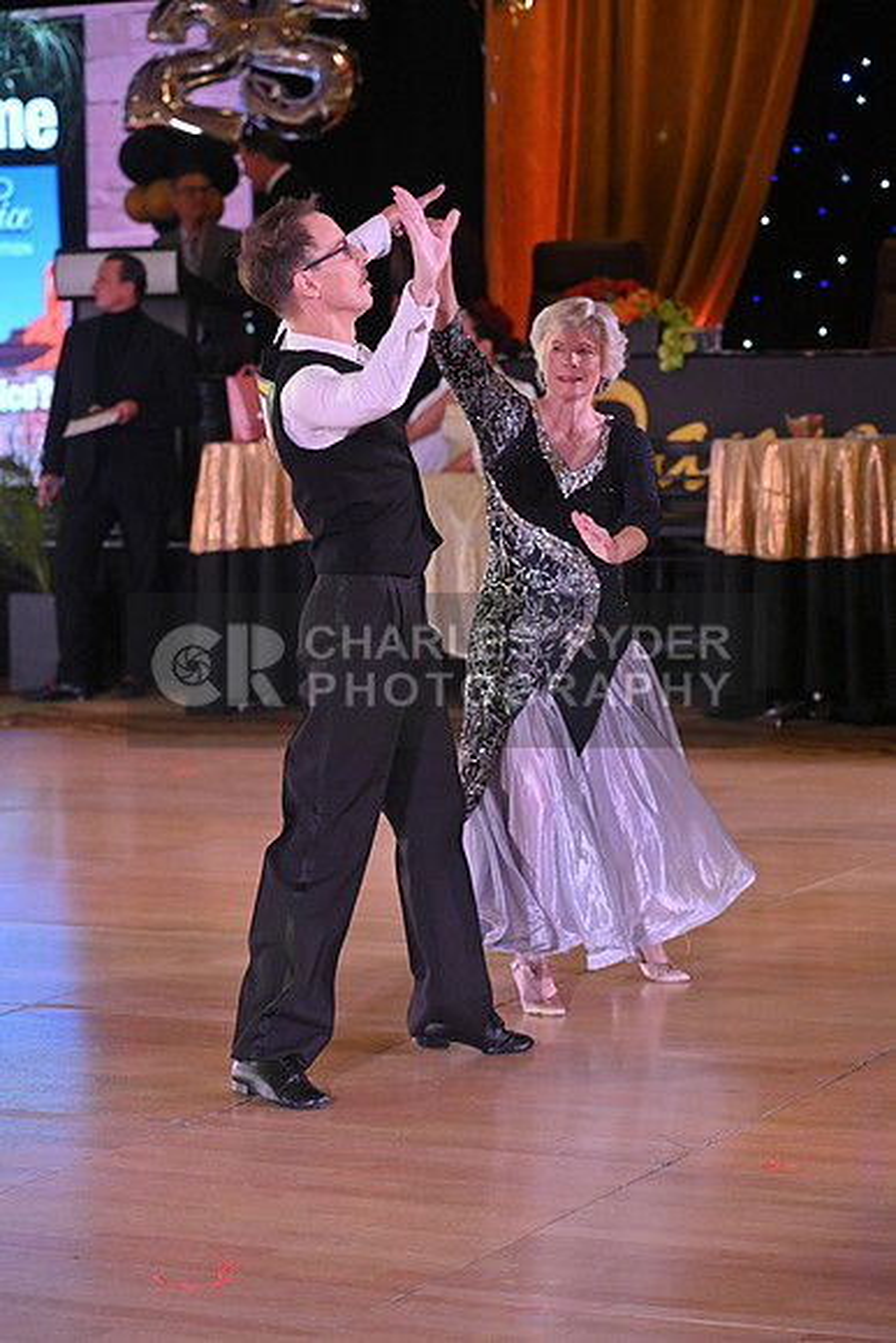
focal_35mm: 102
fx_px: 3805
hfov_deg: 13.4
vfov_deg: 20.0
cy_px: 672
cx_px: 448
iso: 3200
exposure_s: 1/400
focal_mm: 102
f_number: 5
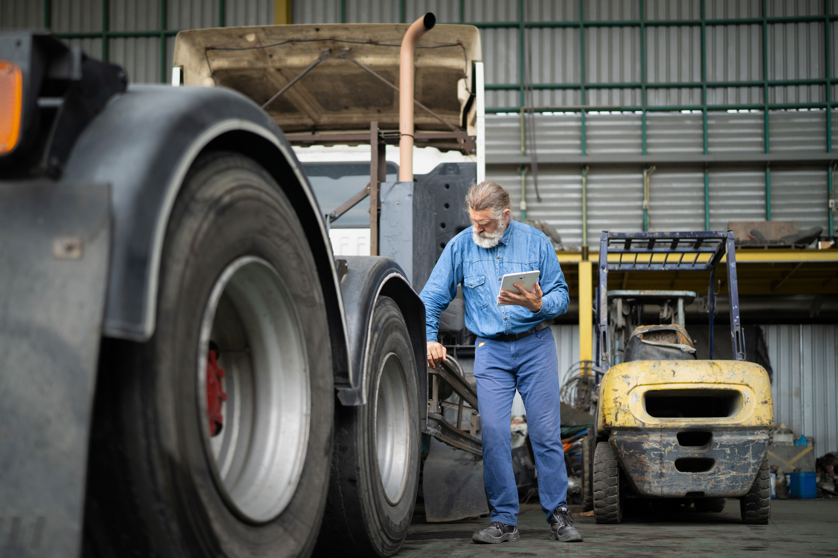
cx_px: 419
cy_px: 279
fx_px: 815
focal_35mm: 35
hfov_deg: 54.4
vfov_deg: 37.9
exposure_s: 1/2000
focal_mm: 35
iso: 800
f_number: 1.4
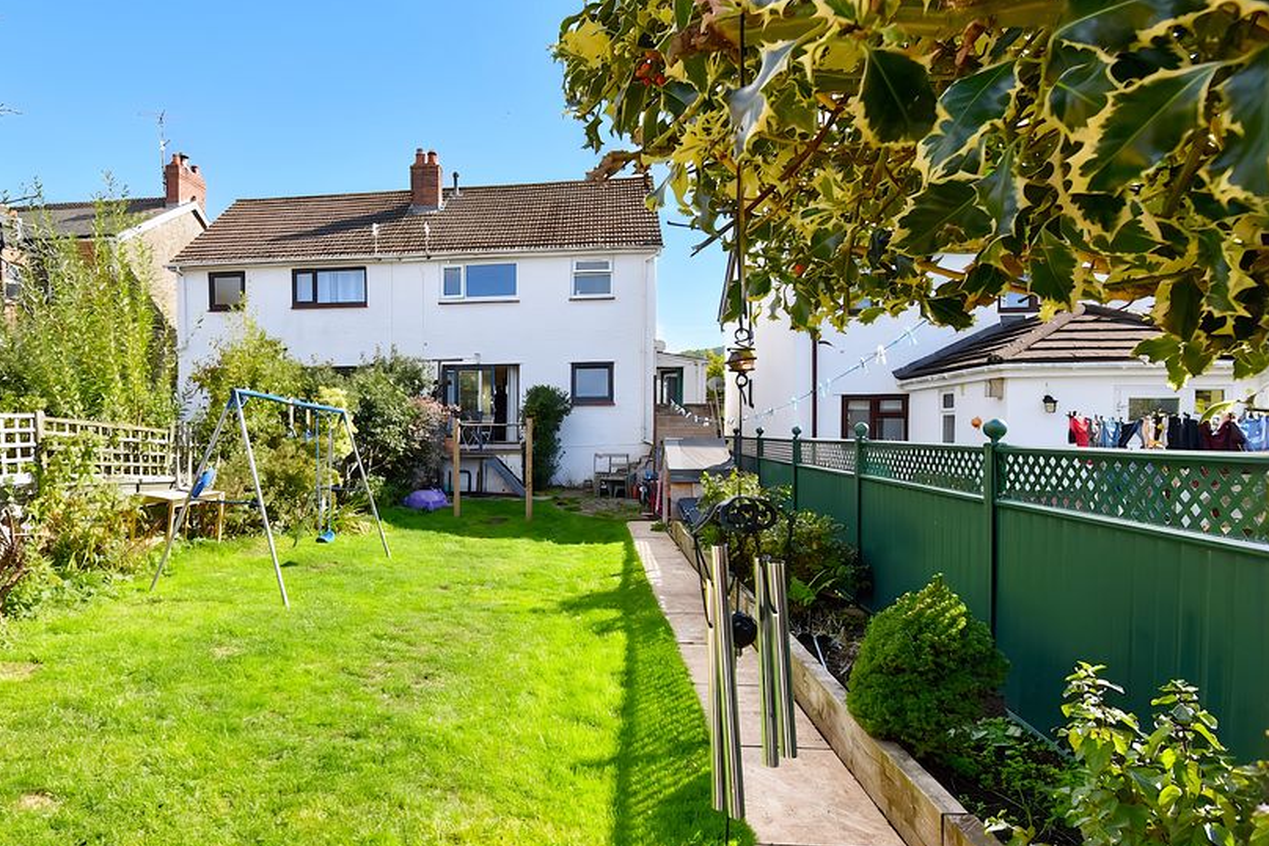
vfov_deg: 64.5
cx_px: 495
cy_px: 450
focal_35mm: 19
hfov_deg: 85.6
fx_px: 670
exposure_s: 1/250
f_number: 8
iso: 160
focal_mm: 10
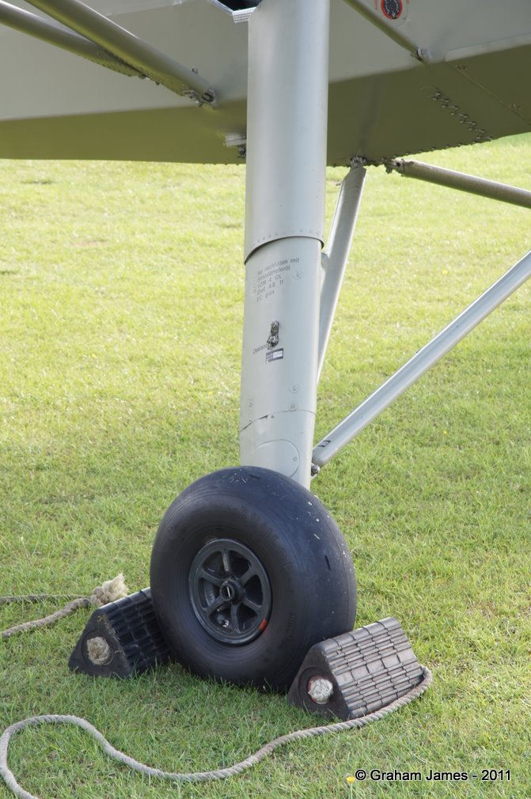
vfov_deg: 17.1
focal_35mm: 120
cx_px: 266
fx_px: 2661
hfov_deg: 11.4
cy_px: 400
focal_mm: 80
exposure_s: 1/13
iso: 100
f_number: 10
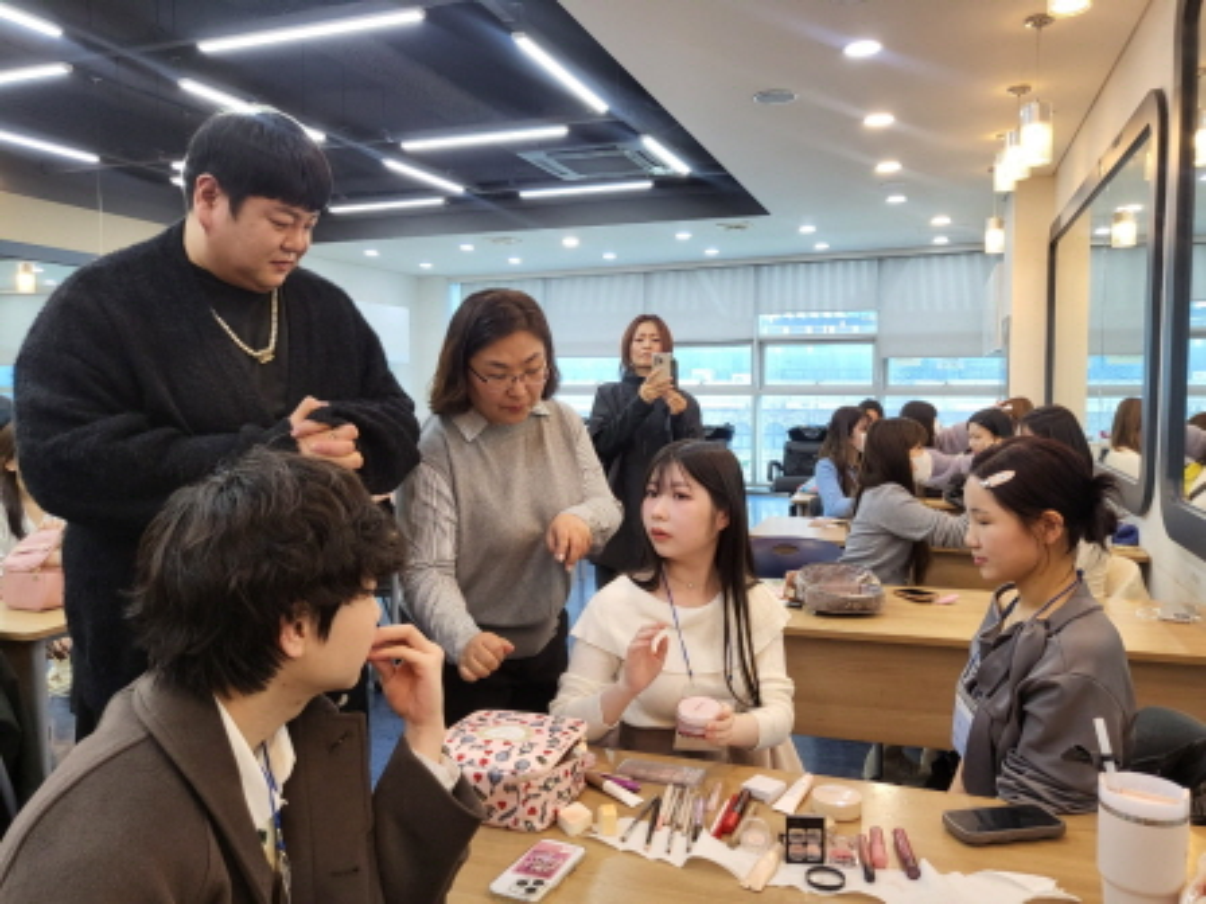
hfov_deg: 67.3
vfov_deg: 53.1
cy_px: 452
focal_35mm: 26
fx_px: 906
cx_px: 603
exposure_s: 1/120
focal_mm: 4.25
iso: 160
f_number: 1.8
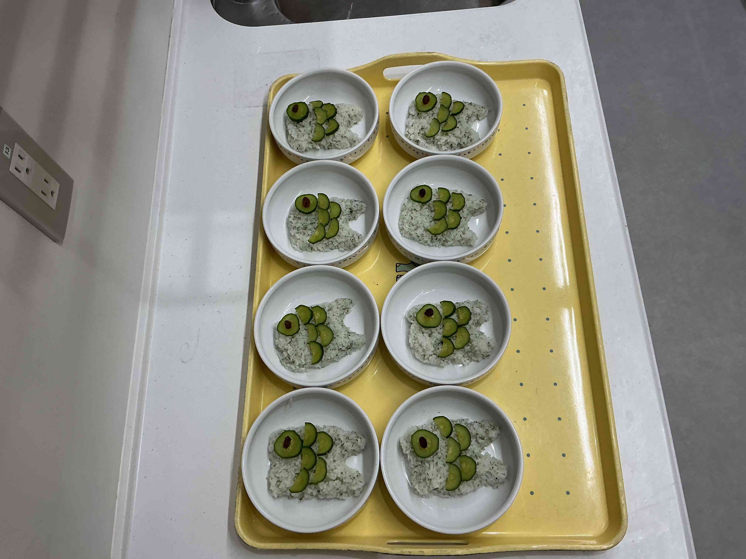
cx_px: 373
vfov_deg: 48.2
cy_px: 280
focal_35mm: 29
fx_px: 625
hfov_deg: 61.7
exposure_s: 1/120
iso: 50
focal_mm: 3
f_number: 1.8
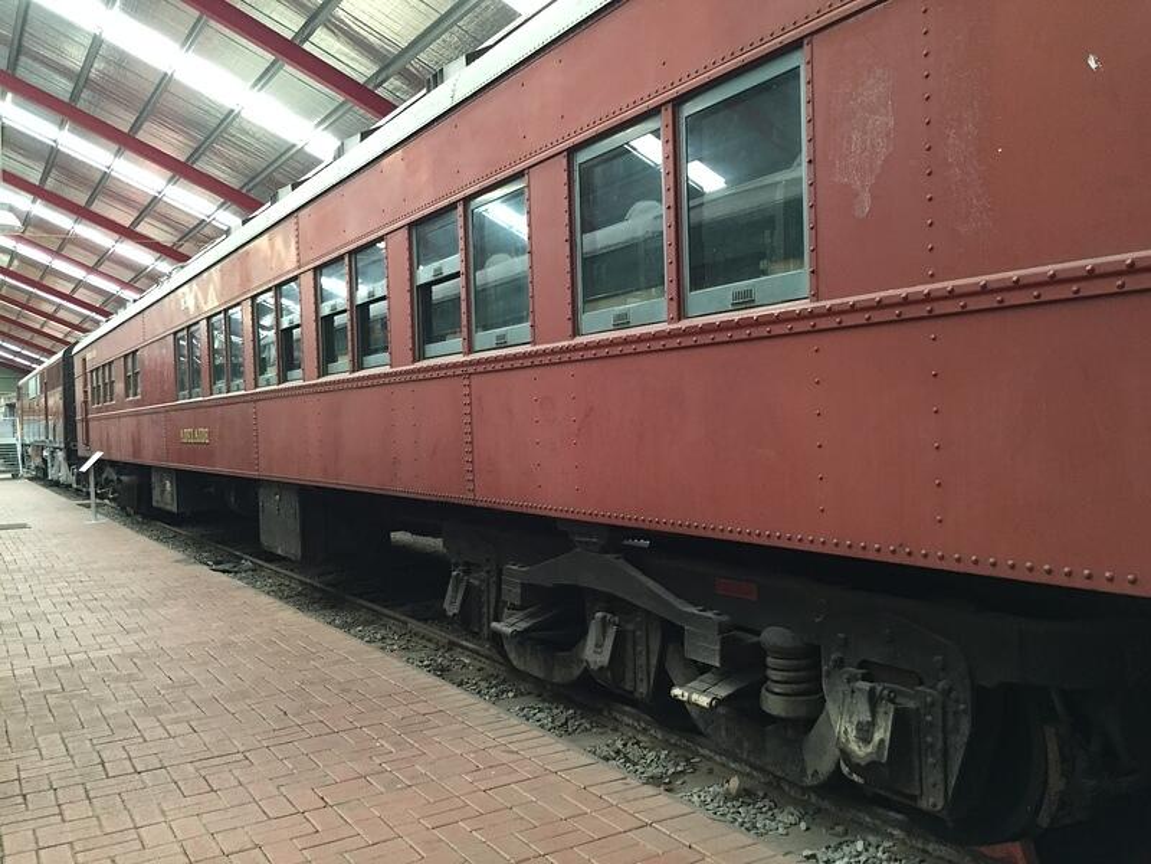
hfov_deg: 61.7
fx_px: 964
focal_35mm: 29
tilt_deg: -0.3
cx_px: 576
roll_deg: +1.3
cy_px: 432
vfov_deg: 48.2
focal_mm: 4.15
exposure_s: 1/30
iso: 200
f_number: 2.2
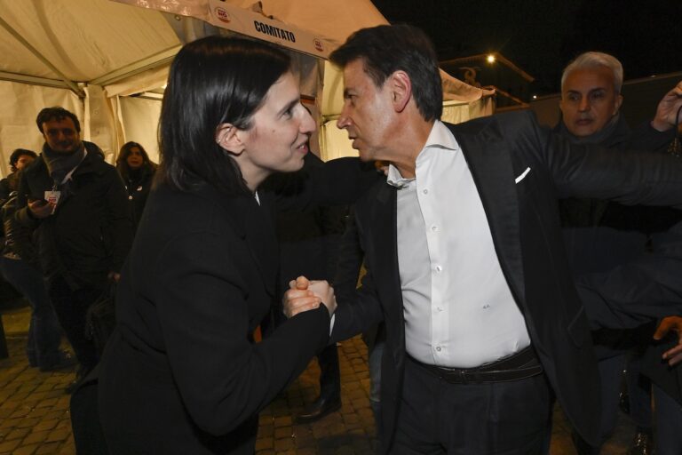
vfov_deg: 81.2
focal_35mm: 14
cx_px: 341
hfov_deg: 104.3
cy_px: 228
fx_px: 265
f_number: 6.3
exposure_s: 1/160
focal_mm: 14
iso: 1600
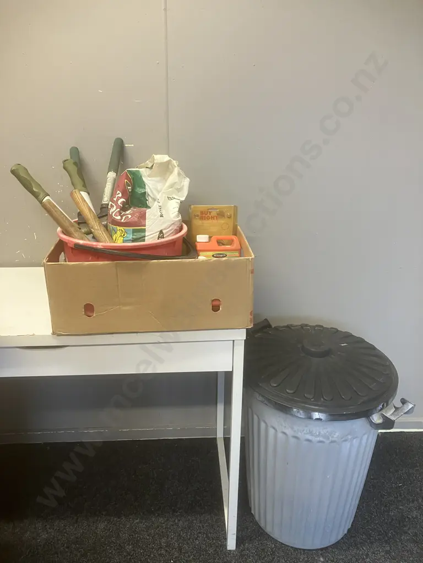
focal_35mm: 28
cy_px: 282
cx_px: 212
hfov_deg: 49.7
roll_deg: +0.0
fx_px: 456
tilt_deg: -17.4
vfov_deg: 63.4
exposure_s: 1/50
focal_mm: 3.99
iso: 125
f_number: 1.8
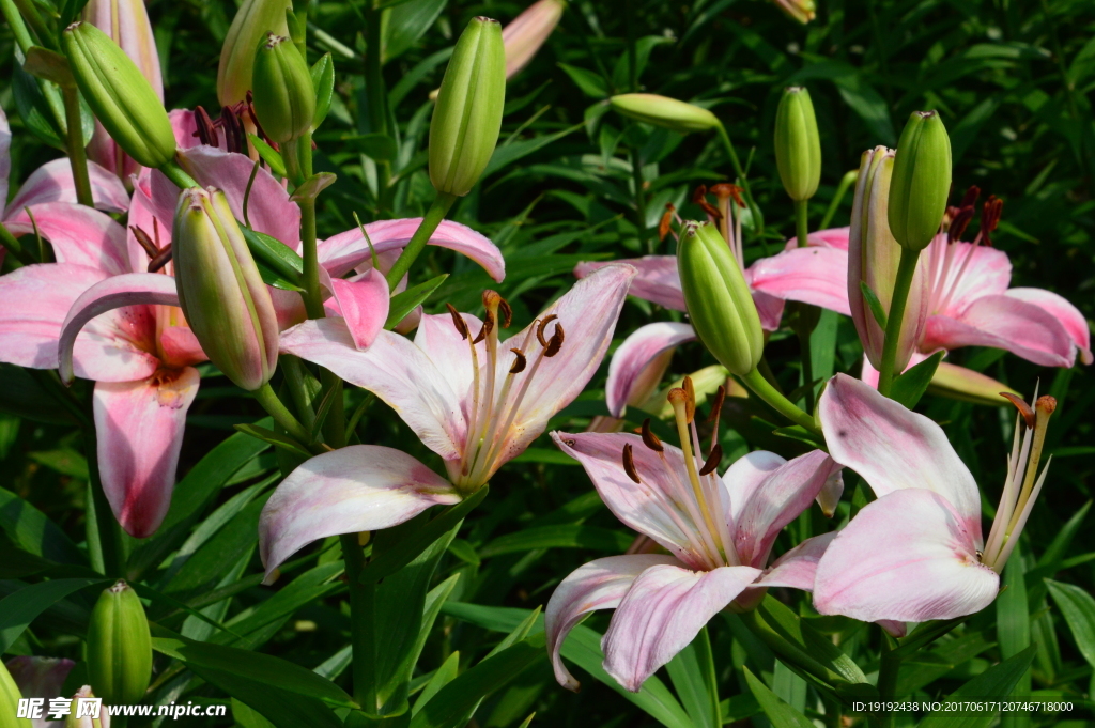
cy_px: 364
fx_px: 3647
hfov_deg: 17.1
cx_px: 548
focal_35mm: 120
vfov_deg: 11.4
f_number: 20
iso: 640
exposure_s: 1/250
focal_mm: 80
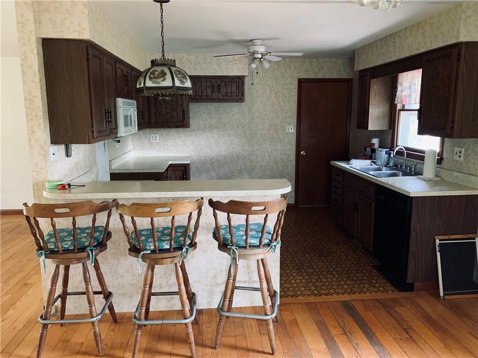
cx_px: 239
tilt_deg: -9.6
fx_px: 359
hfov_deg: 67.3
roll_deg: +0.0
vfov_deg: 53.1
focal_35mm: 26
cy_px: 179
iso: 400
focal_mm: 4.25
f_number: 1.8
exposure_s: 1/49
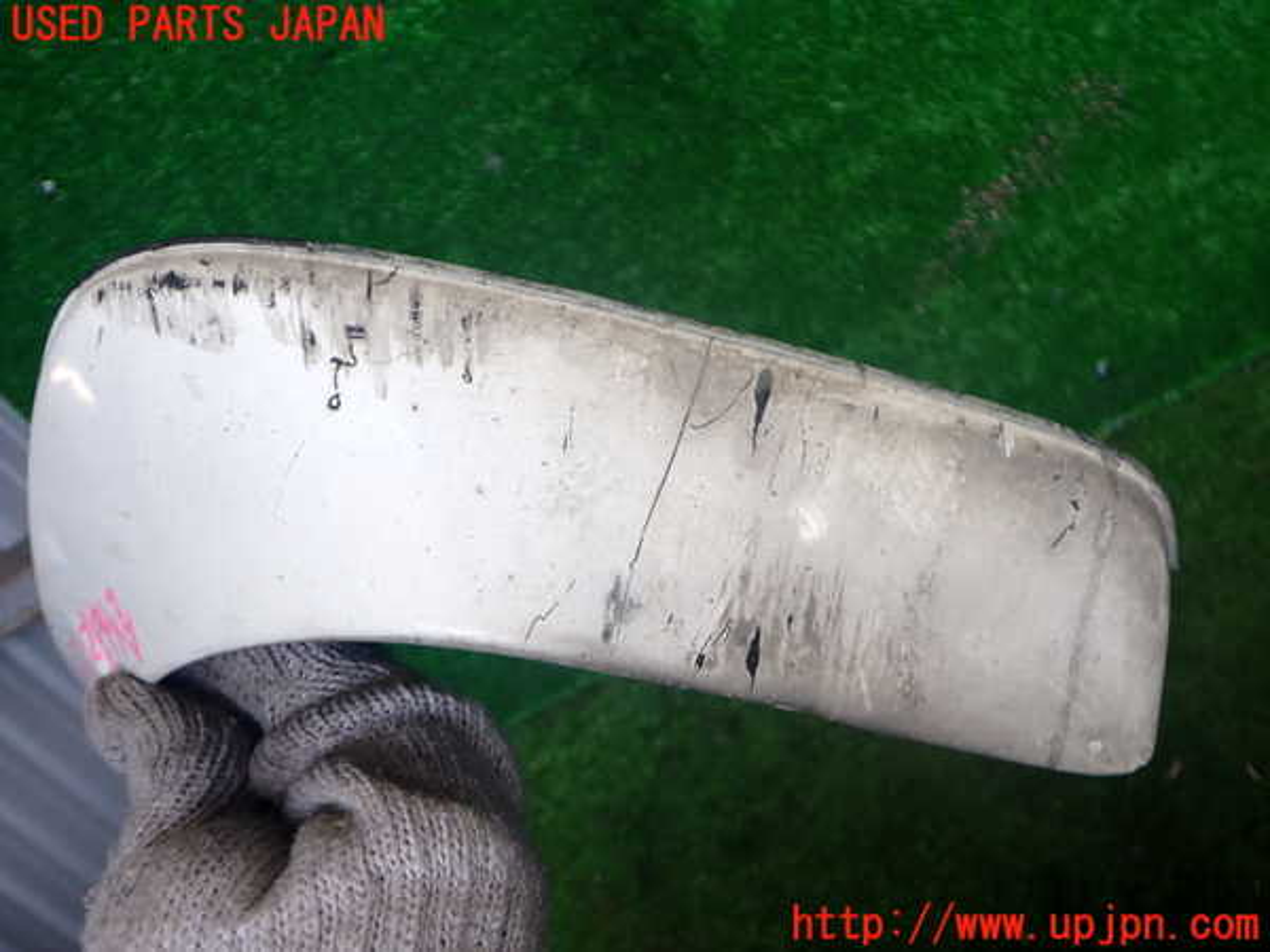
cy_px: 476
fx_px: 1101
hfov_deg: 60.0
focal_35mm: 30
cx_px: 635
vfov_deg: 46.8
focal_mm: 5.4
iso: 125
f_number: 2.3
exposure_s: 1/125
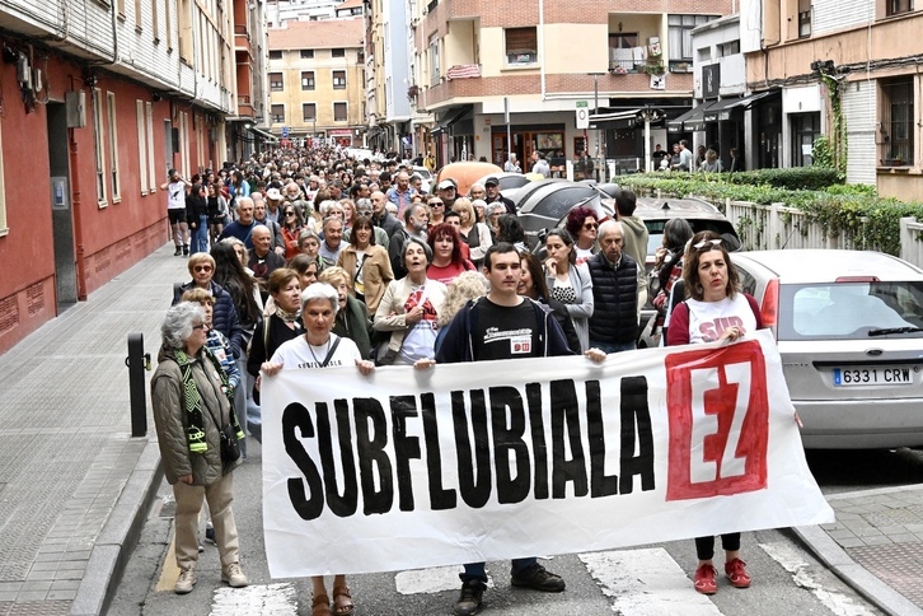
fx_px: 1538
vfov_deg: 22.6
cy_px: 308
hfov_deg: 33.4
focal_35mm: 60
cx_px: 462
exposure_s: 1/250
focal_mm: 60
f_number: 20
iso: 10000
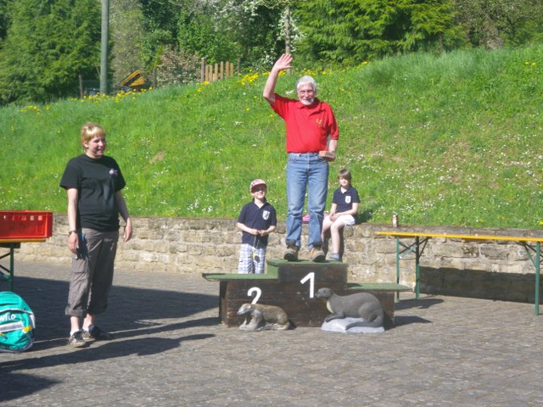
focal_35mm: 62
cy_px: 204
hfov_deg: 31.2
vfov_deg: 23.7
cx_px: 272
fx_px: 973
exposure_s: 1/160
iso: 64
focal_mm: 11.1
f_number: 5.5
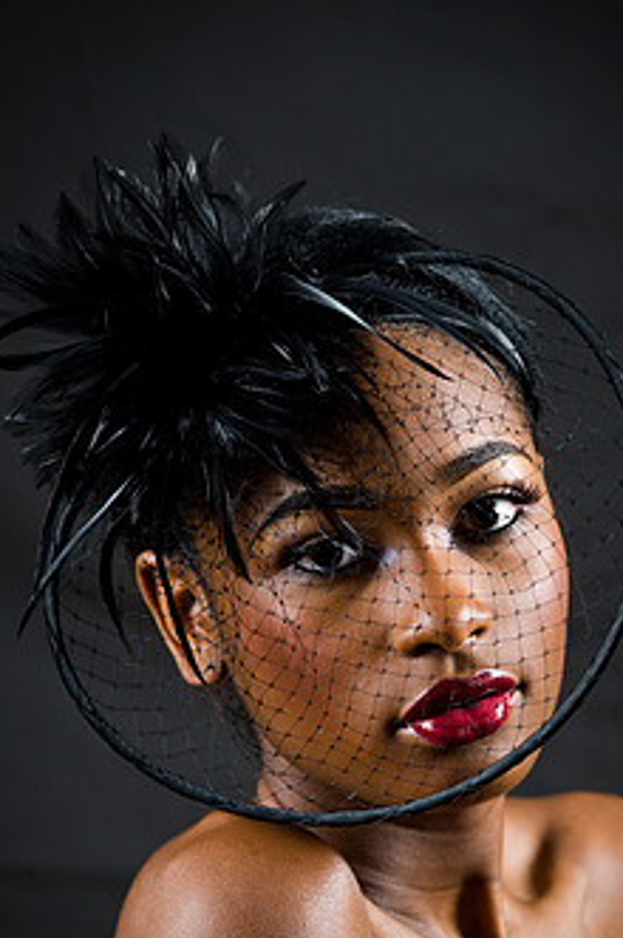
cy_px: 612
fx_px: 7075
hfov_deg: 5.0
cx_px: 367
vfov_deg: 7.6
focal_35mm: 272
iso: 320
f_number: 5.6
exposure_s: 1/125
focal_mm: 200
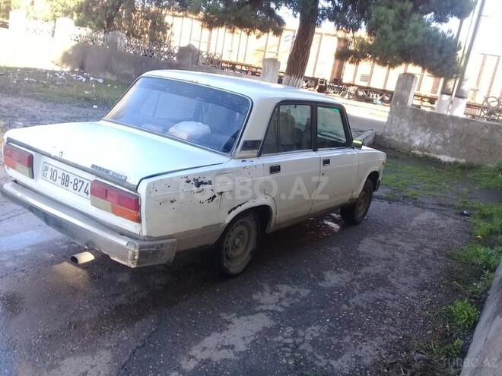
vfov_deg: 45.4
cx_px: 251
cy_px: 188
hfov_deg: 58.4
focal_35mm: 31
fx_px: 450
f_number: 2.2
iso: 50
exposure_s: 1/114
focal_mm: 3.3
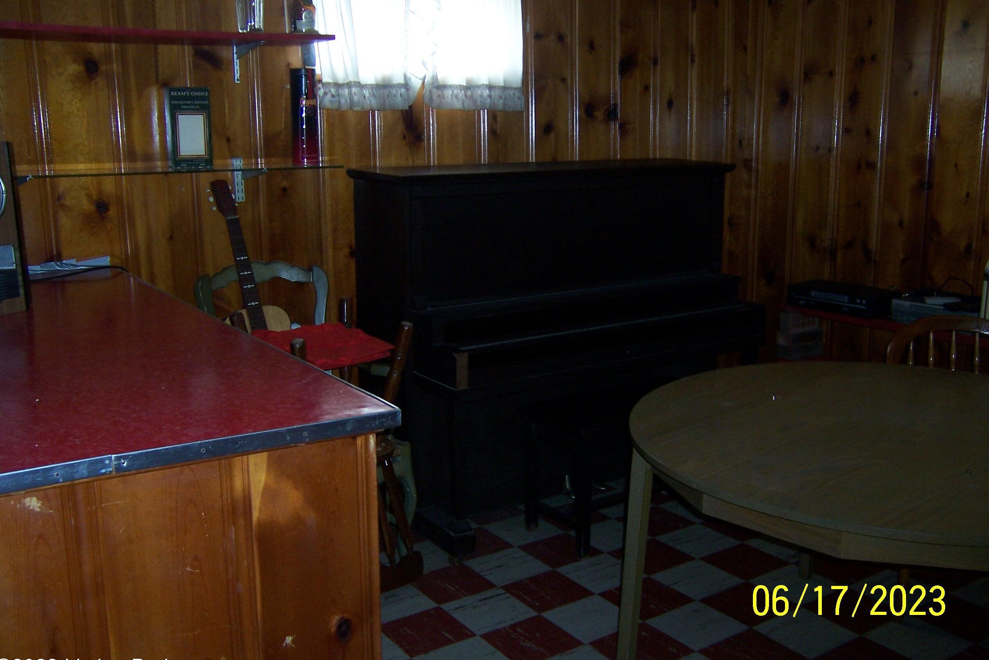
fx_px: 961
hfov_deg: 54.4
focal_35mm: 35
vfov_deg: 37.9
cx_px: 498
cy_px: 323
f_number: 2.8
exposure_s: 1/60
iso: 140
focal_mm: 5.5
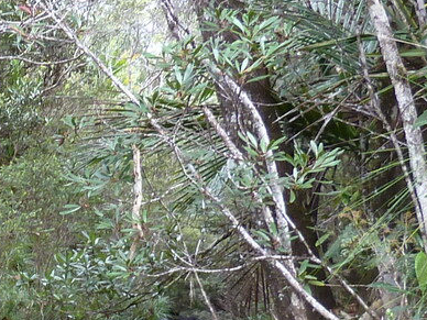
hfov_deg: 16.8
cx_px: -263
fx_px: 1271
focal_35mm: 103
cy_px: 394
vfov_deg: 13.9
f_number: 3.3
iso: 100
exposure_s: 1/30
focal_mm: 4.1
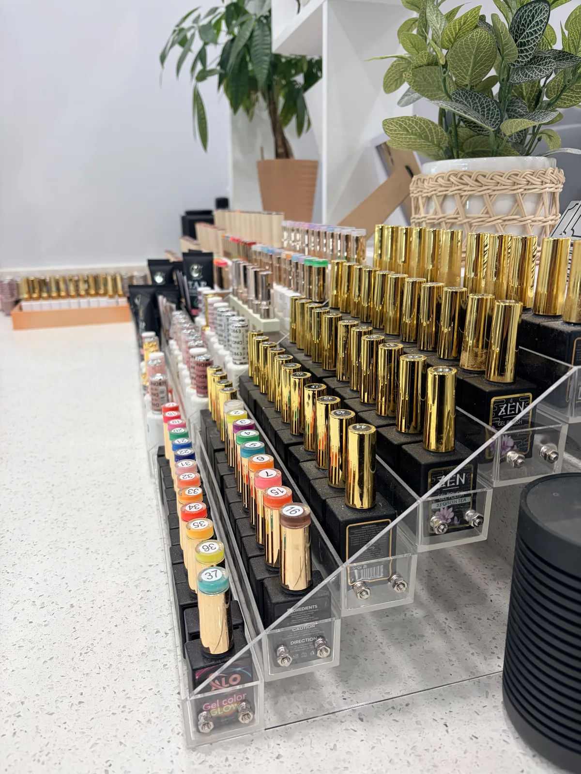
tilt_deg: -17.4
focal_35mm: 26
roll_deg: +0.8
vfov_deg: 67.3
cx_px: 290
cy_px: 387
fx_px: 582
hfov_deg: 53.1
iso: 125
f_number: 1.6
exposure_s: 1/120
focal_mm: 5.96
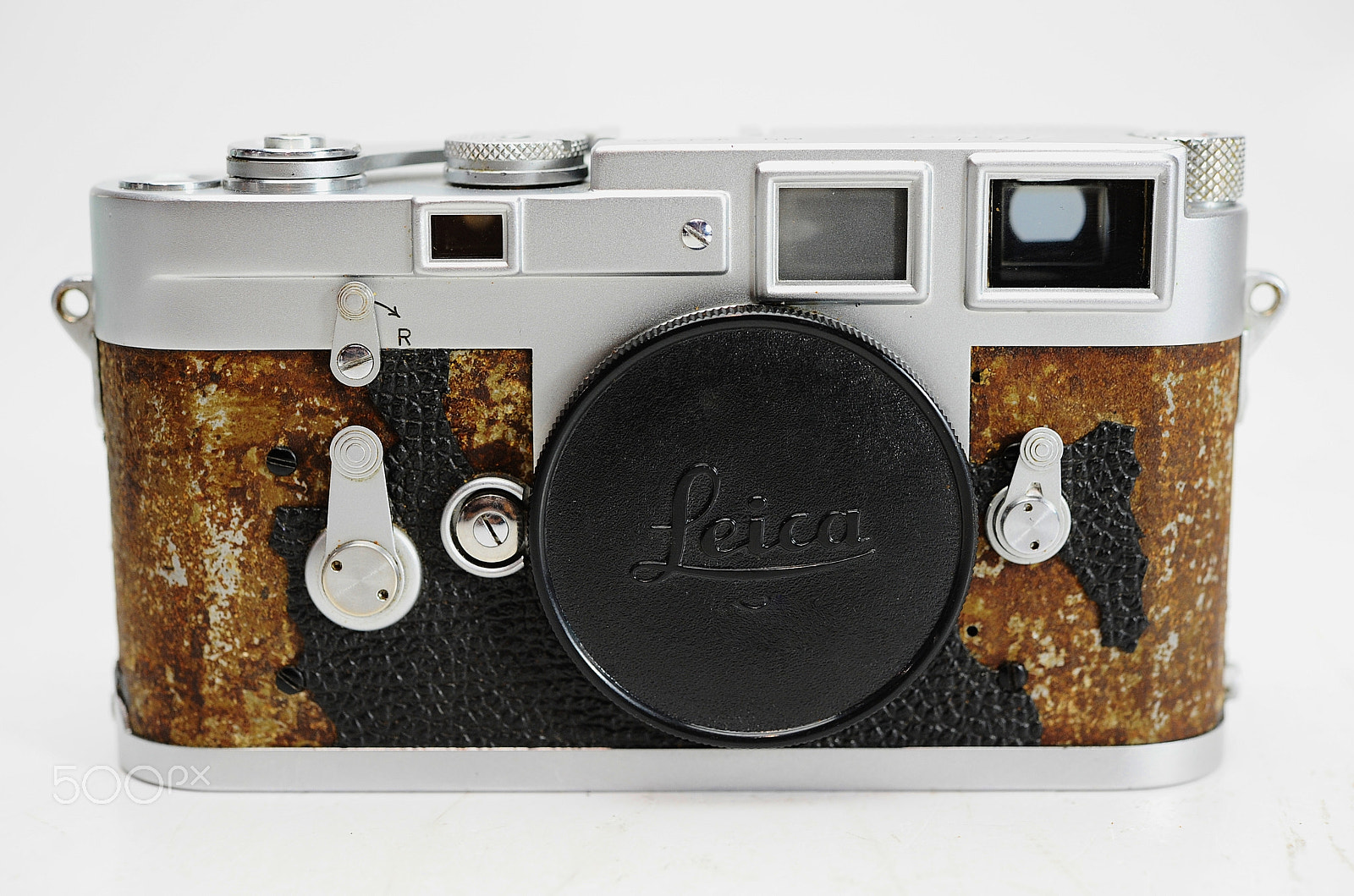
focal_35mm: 60
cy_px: 448
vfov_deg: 22.5
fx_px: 2252
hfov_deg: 33.5
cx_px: 677
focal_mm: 60
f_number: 6.3
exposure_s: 1/100
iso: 1250
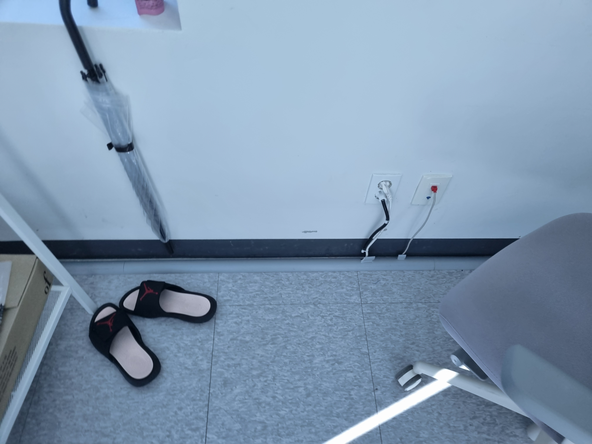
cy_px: 222
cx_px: 296
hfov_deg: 67.3
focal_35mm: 26
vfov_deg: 53.1
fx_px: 445
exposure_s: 1/120
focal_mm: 5.4
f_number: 1.8
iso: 160
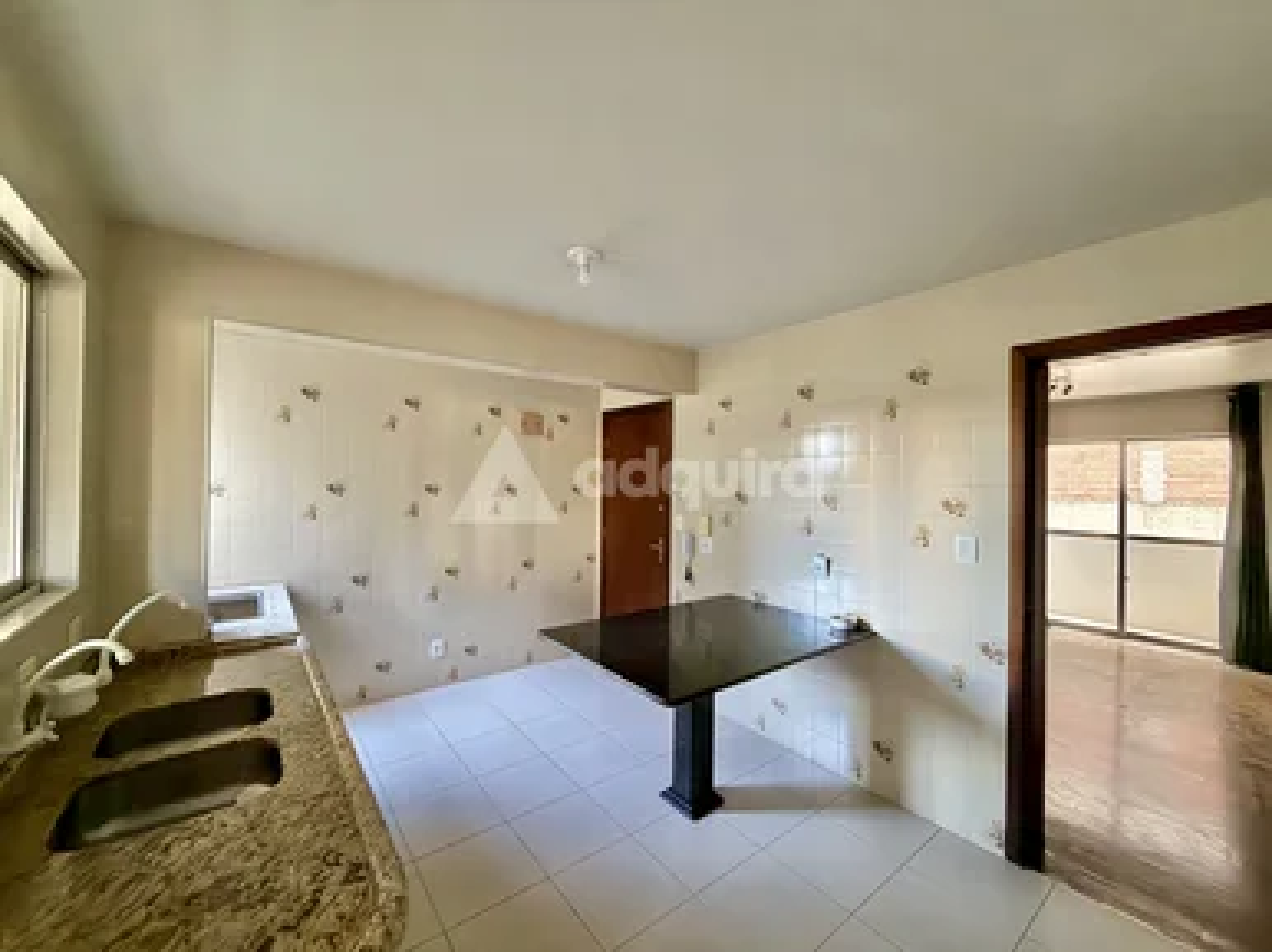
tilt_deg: -0.2
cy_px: 476
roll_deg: -1.0
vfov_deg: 85.6
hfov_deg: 102.1
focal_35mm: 14
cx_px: 636
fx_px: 514
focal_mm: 2.22
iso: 640
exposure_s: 1/40
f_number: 2.2
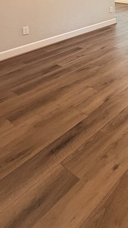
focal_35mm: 35
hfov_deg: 27.3
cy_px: -14
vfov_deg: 45.1
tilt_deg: -6.8
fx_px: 211
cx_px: 173
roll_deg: +0.7
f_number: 2.2
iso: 500
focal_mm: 2.22
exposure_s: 1/60
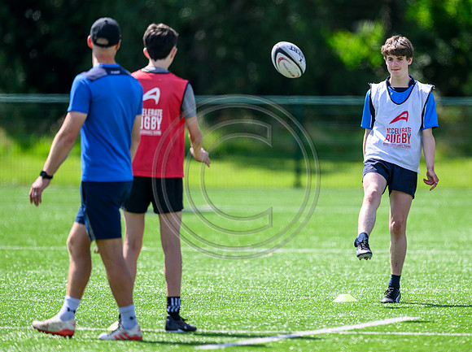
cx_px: 313
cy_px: 166
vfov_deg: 2.9
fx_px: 6965
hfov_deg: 3.9
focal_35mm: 512
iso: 250
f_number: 3.2
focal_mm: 400
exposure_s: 1/2000
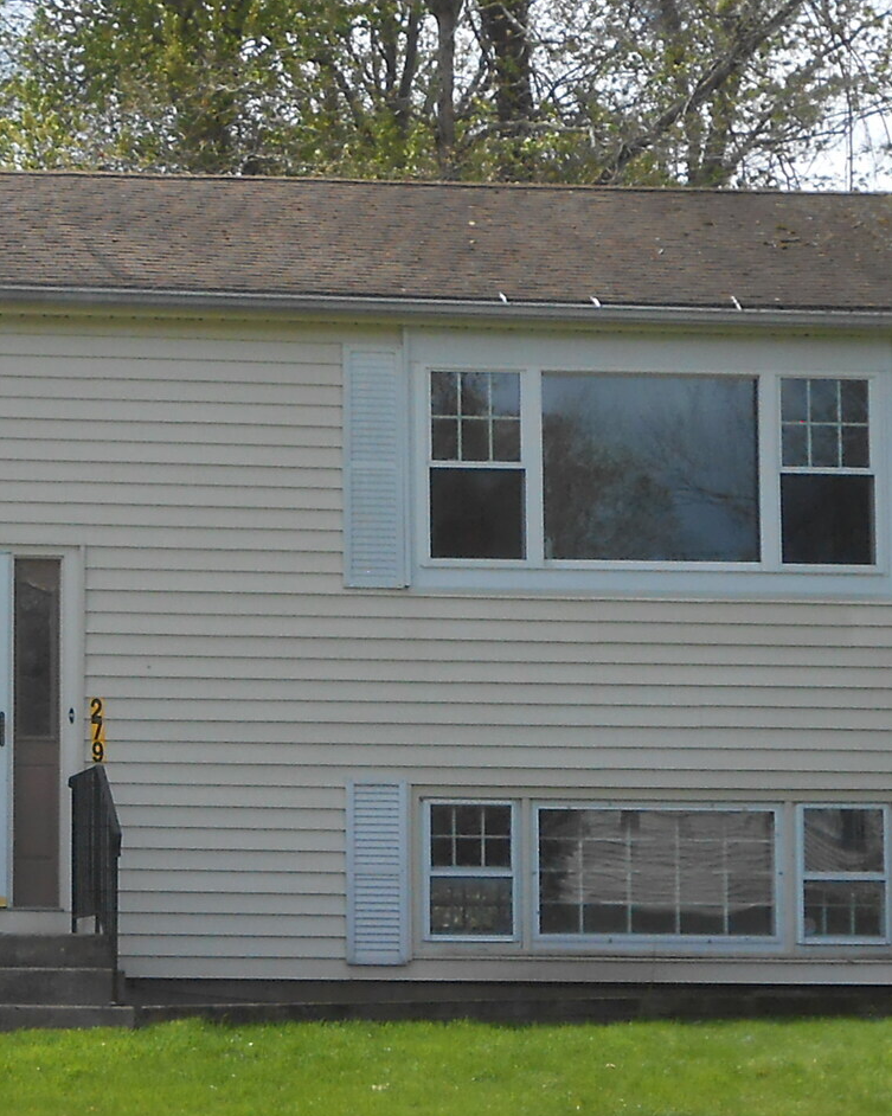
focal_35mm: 121
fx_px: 3995
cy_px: 780
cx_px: -306
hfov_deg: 12.3
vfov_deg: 15.9
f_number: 4.2
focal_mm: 6.8
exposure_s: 1/500
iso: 80
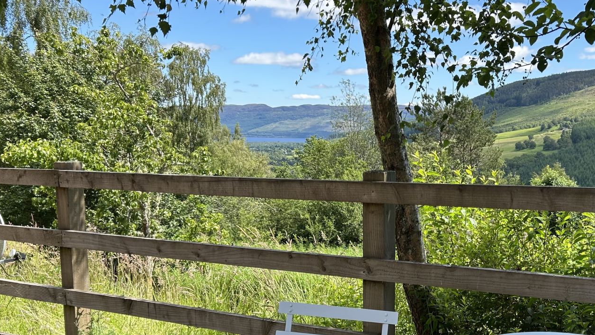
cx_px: 394
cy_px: 236
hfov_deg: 44.0
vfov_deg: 25.8
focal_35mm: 46
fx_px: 726
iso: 50
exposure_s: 1/1468
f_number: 1.5
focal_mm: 5.7
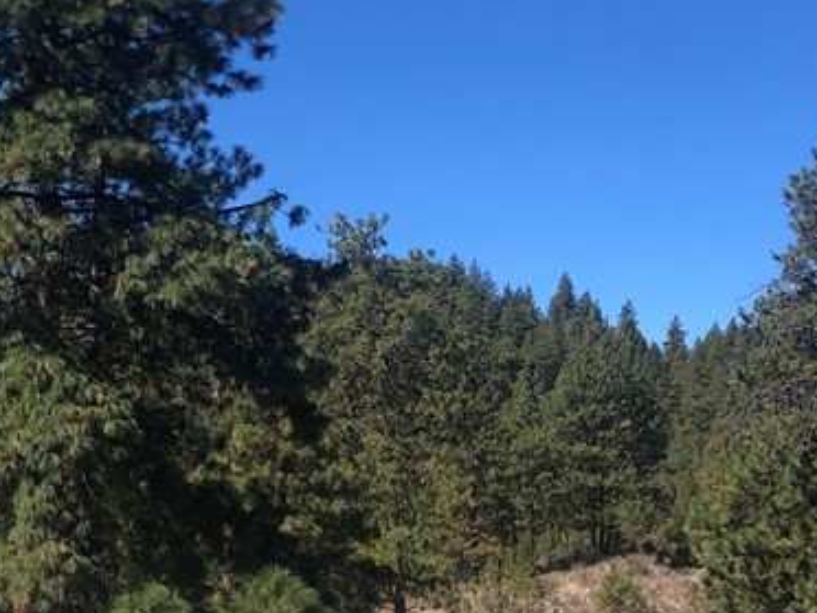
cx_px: -11
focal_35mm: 77
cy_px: 486
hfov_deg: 24.1
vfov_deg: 19.0
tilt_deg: +2.6
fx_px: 1817
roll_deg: -1.8
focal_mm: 3.99
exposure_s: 1/1499
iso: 20
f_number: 1.8
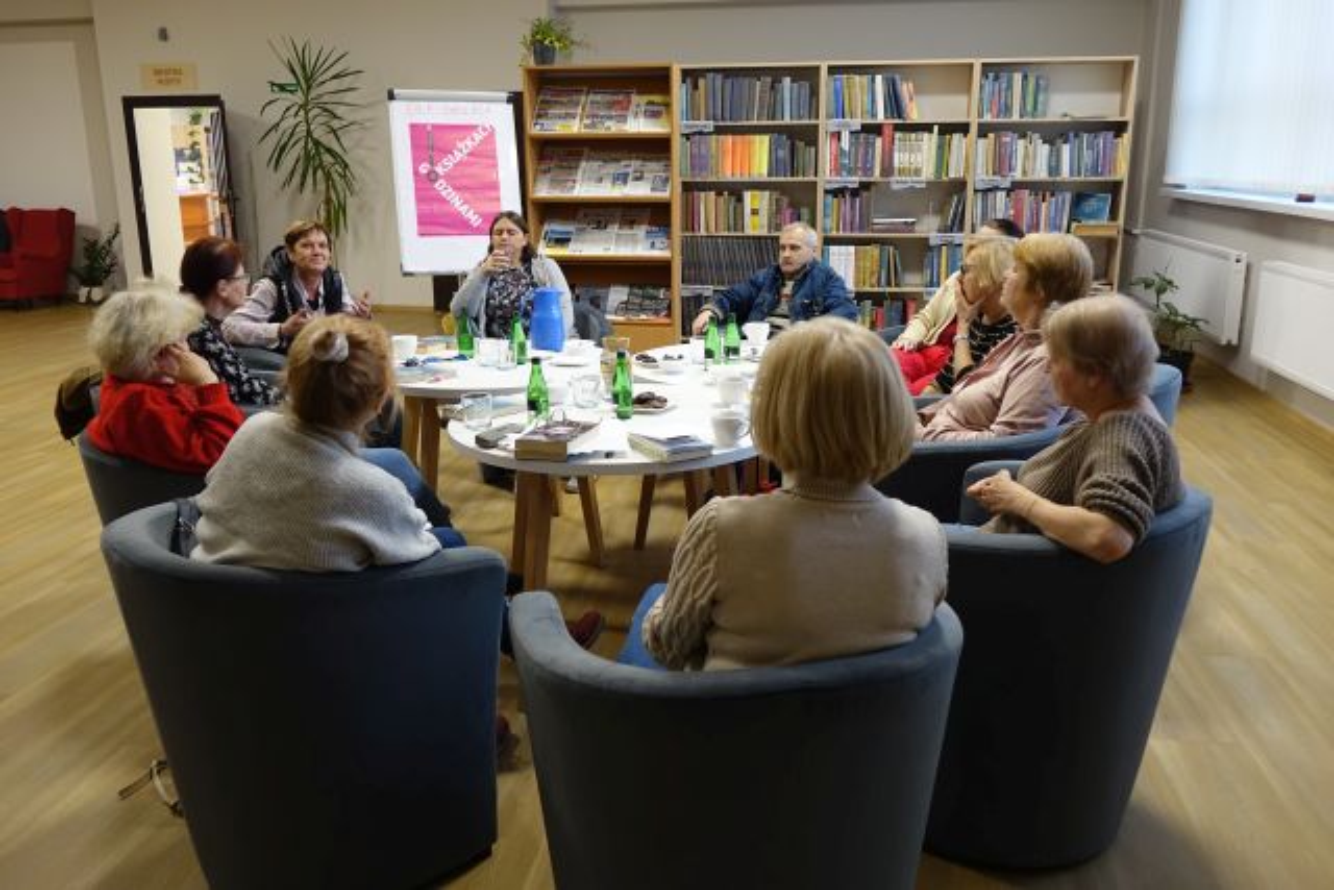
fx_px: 1075
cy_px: 445
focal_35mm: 29
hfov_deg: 63.6
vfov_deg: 45.0
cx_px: 667
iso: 500
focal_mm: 10.7
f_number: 2.8
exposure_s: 1/30
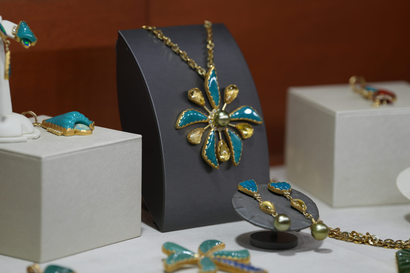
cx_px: 205
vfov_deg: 6.9
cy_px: 136
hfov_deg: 10.3
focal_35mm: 200
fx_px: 2278
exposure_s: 1/250
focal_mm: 200
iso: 160
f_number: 4
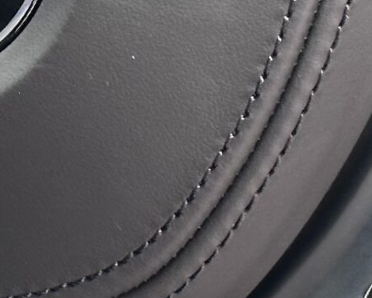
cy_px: 130
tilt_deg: -25.8
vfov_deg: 5.8
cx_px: 5
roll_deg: -9.5
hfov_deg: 7.2
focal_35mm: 267
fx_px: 2939
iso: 250
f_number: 1.78
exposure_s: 1/60
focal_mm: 6.86
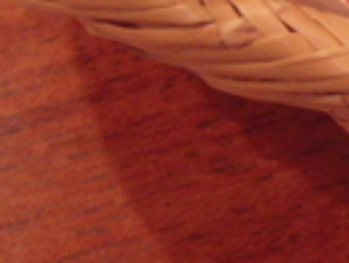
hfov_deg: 10.4
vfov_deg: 8.6
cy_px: 54
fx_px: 1746
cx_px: 733
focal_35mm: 173
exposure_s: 1/30
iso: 400
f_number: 2.7
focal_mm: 5
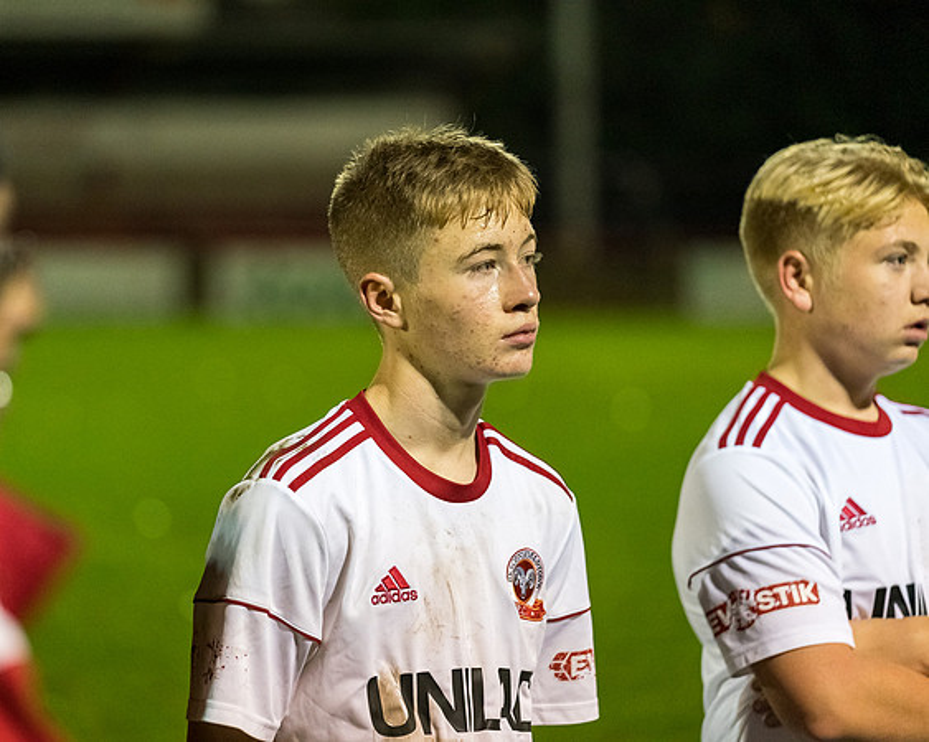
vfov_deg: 9.4
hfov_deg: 11.7
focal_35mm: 164
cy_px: 371
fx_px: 4519
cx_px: 372
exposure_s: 1/1000
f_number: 2.8
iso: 6400
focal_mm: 146
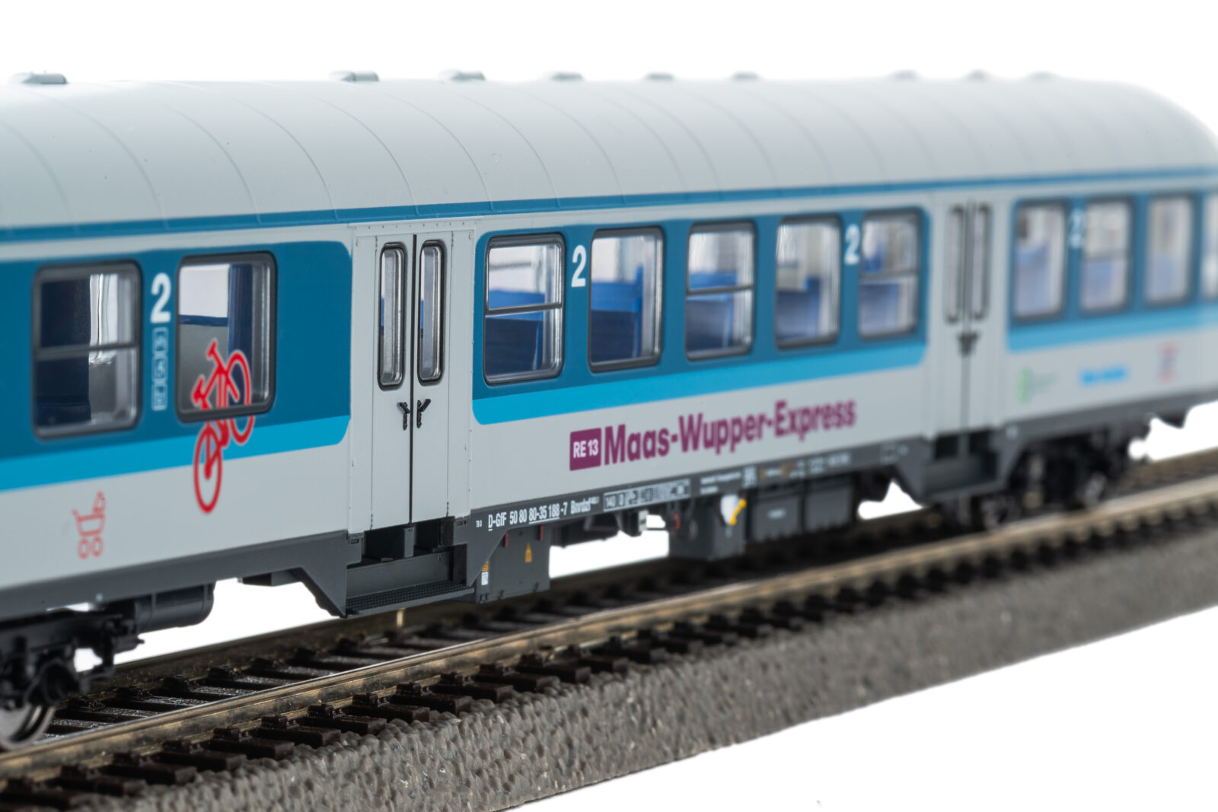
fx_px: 3553
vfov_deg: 13.0
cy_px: 406
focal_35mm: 105
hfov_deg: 19.5
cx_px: 609
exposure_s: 1/2.5
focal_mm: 105
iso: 100
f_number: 29
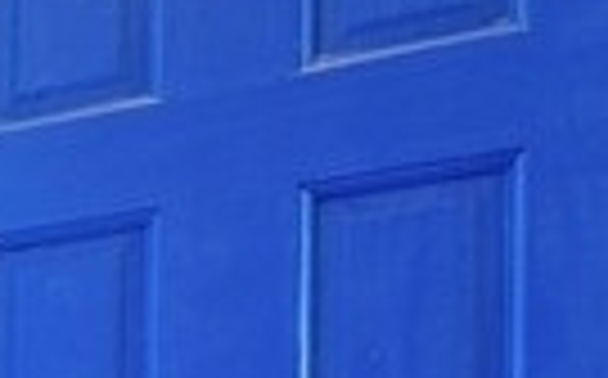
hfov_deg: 11.8
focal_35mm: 109
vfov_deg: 10.8
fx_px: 1804
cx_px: -1139
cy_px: 783
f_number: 8
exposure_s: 2
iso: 200
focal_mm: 16
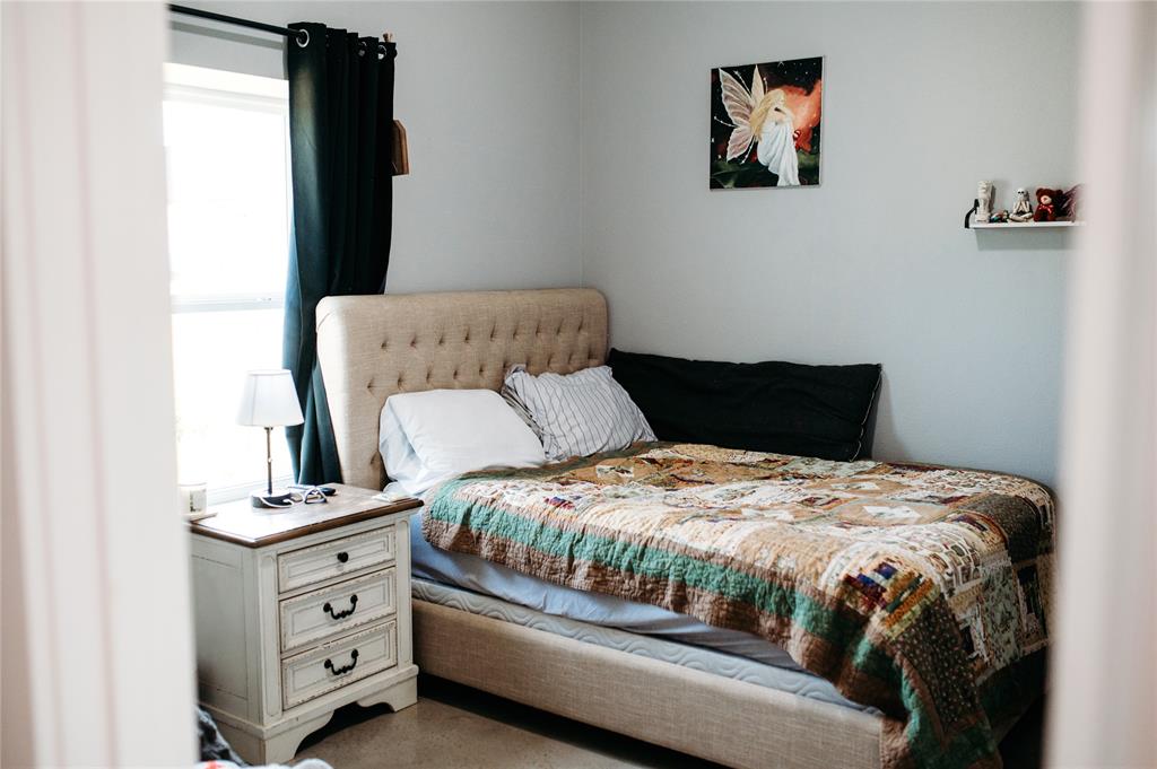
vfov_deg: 37.8
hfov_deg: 54.5
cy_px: 384
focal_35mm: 35
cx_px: 578
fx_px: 1124
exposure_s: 1/400
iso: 1000
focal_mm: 35
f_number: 2.2
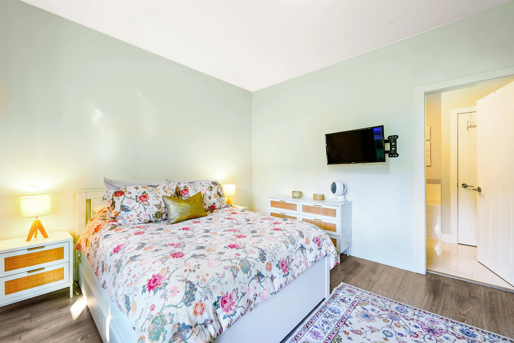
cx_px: 257
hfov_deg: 104.2
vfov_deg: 81.3
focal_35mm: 14
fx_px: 200
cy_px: 172
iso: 250
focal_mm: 14
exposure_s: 1/13
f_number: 8
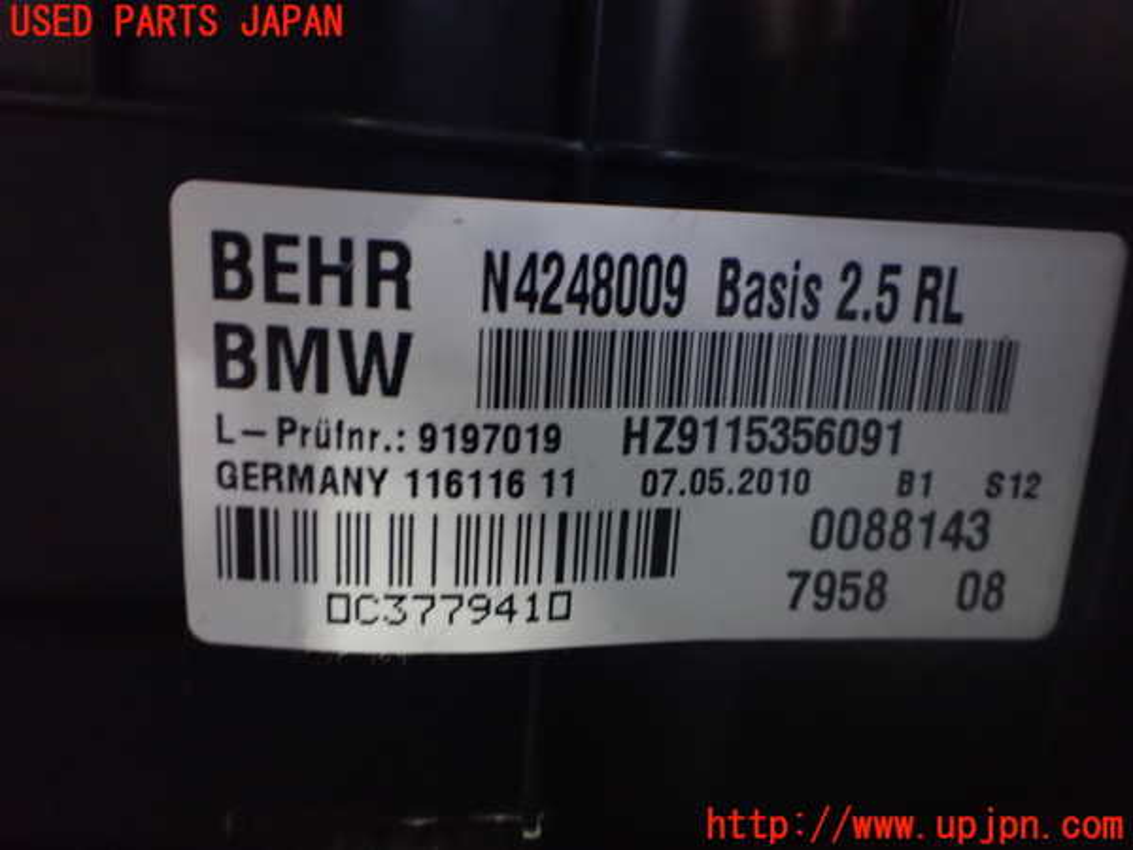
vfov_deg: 46.8
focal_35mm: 30
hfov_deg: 60.0
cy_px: 425
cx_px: 566
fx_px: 982
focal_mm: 5.4
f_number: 2.3
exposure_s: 1/30
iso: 1250
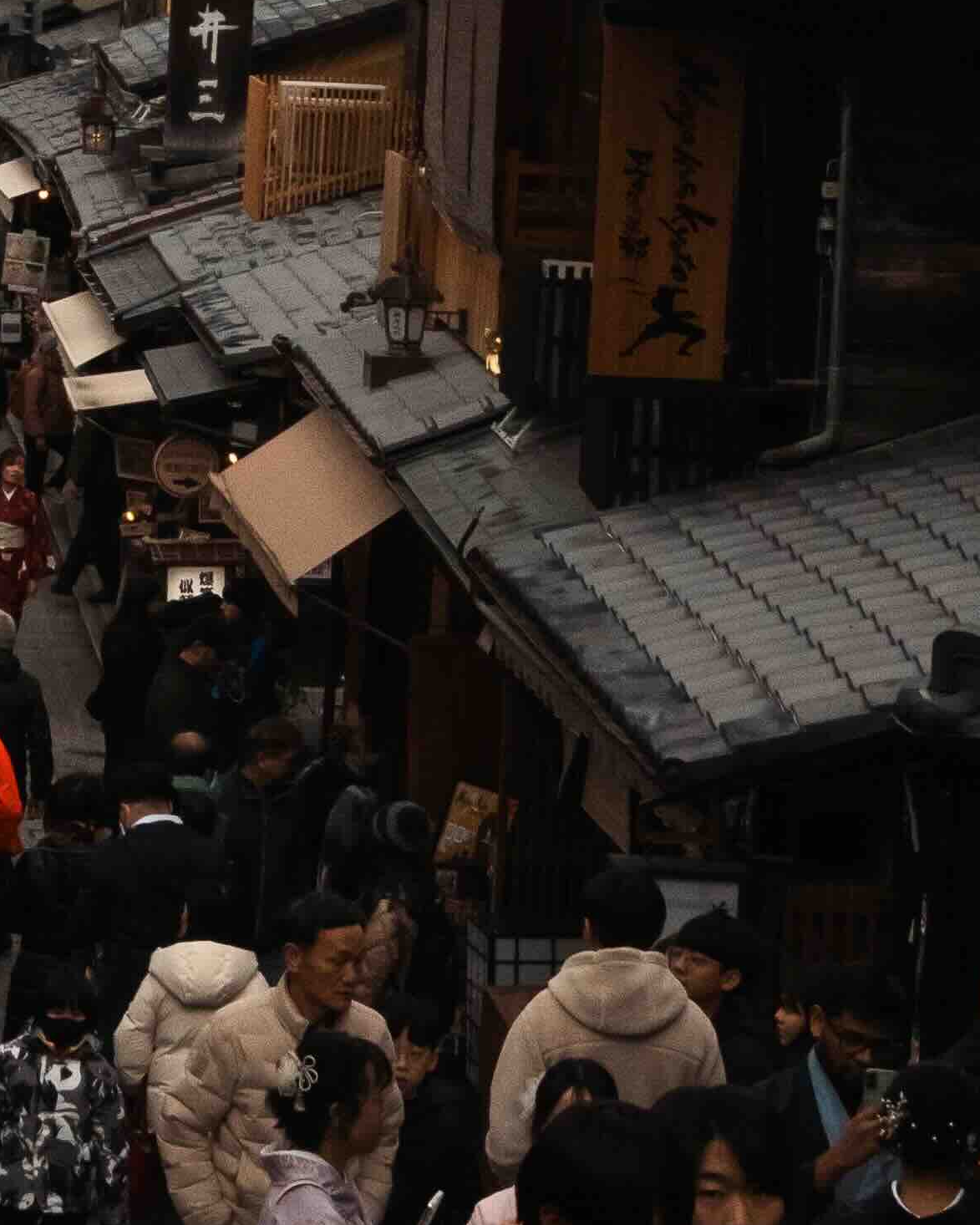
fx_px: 5691
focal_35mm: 157
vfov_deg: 12.1
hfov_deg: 9.7
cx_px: -203
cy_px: -117
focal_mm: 35
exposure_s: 1/800
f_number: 14
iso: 2000
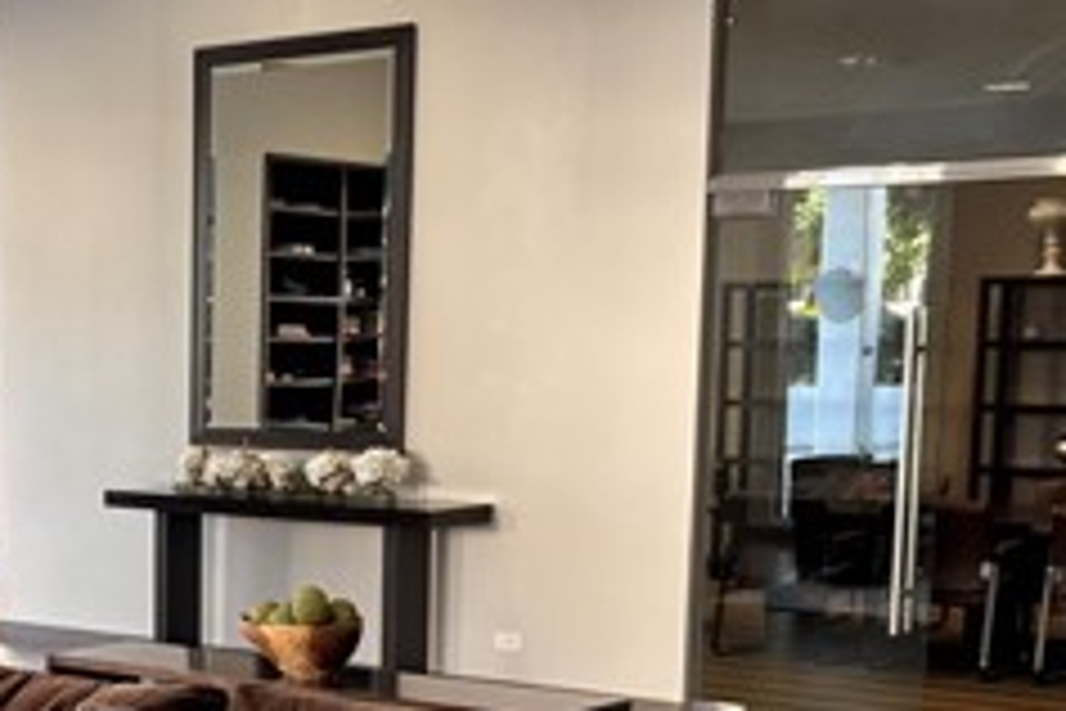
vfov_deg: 18.3
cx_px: 94
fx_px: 2161
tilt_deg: -6.2
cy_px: 675
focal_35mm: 73
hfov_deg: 26.7
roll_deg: +1.8
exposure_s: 1/60
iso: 160
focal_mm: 5.96
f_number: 1.6
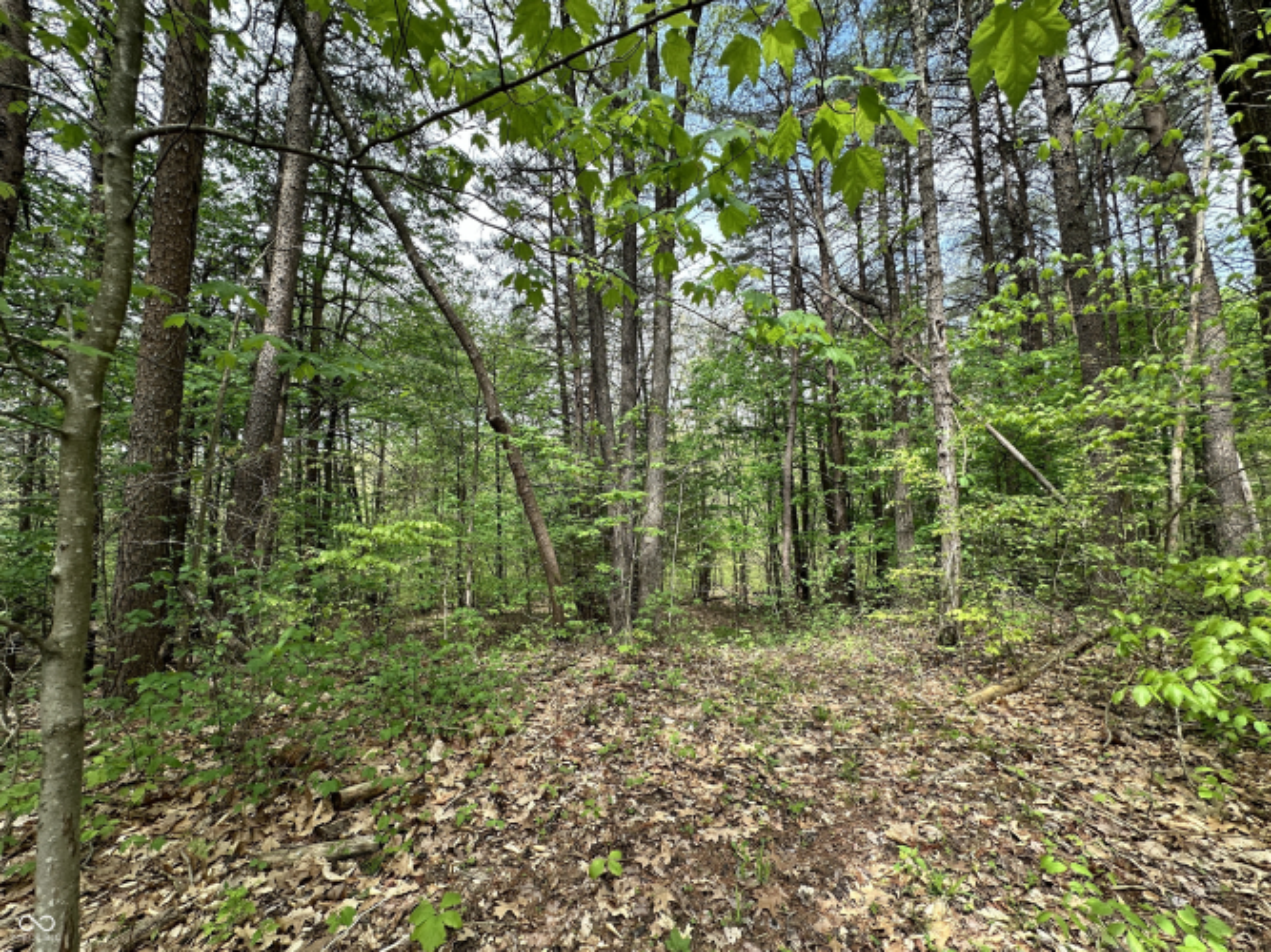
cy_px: 476
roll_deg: +0.9
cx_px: 636
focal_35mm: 14
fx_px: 514
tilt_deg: +5.6
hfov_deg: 102.1
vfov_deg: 85.7
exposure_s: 1/312
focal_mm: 2.22
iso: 40
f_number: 2.2
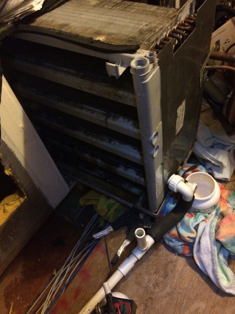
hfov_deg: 46.8
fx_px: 272
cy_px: 155
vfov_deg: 60.0
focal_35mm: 30
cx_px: 116
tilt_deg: -53.9
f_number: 2.2
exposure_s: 1/15
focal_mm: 4.15
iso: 500
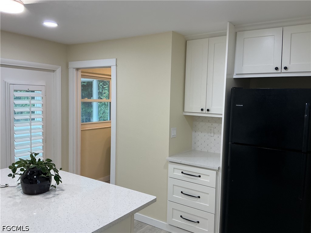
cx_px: 156
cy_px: 116
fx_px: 261
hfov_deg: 61.7
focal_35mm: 29
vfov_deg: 48.2
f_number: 1.8
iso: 64
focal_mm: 3
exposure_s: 1/120
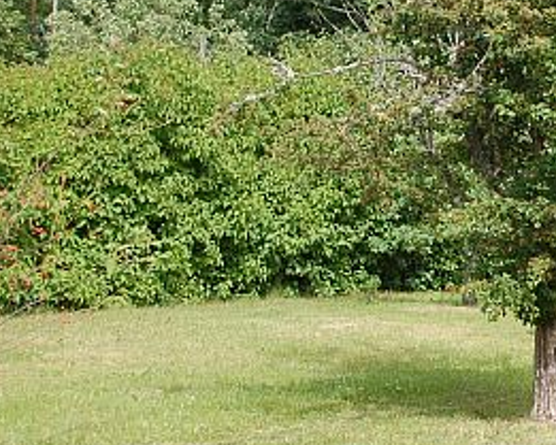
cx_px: 562
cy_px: 152
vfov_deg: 12.5
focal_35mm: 123
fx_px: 2025
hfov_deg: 15.3
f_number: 7.1
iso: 200
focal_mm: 38
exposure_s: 1/200
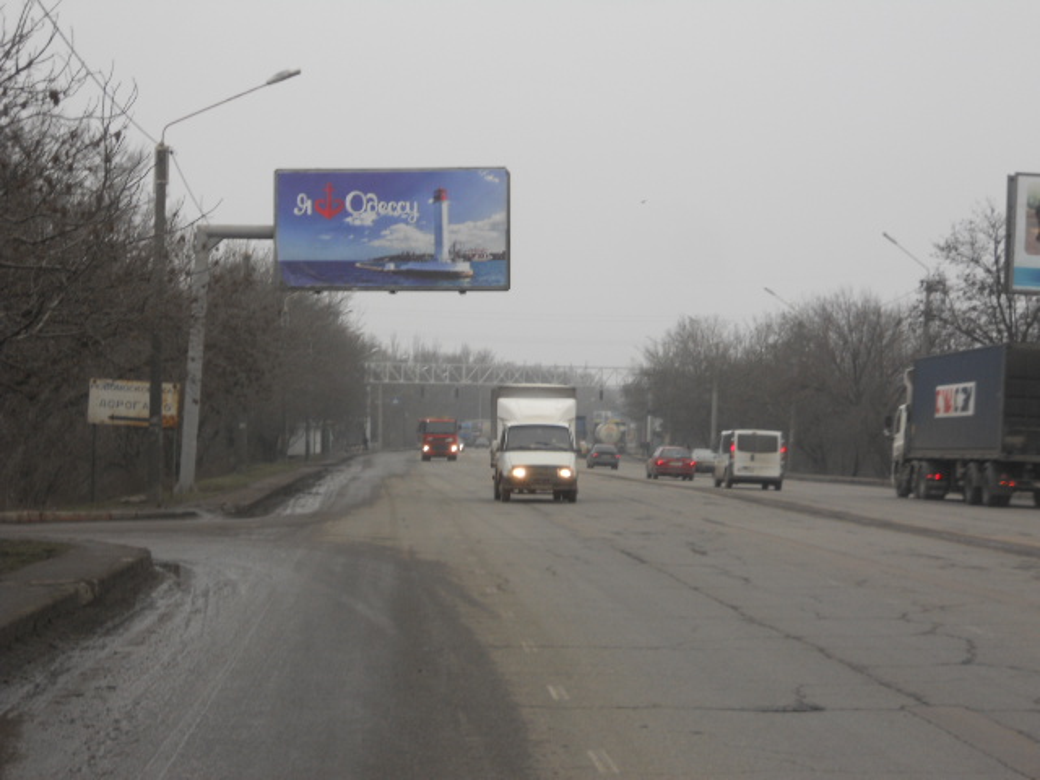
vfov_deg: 16.1
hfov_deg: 21.3
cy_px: 390
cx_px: 520
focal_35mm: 92
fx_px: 2764
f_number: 5.4
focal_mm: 16.5
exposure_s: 1/50
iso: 80
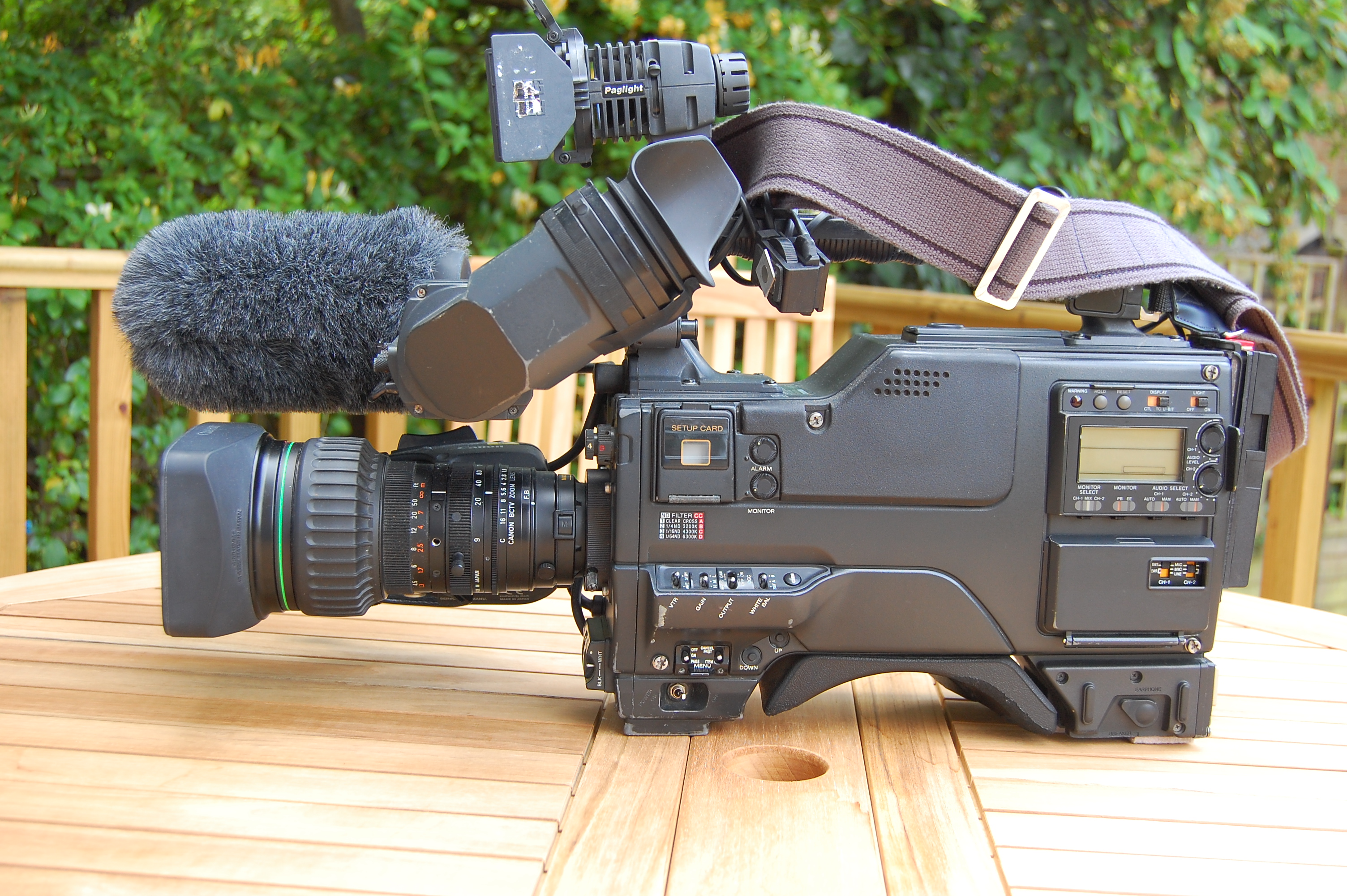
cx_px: 674
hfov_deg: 46.4
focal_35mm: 42
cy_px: 448
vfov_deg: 31.8
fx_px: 1570
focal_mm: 28
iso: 400
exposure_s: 1/100
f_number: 5
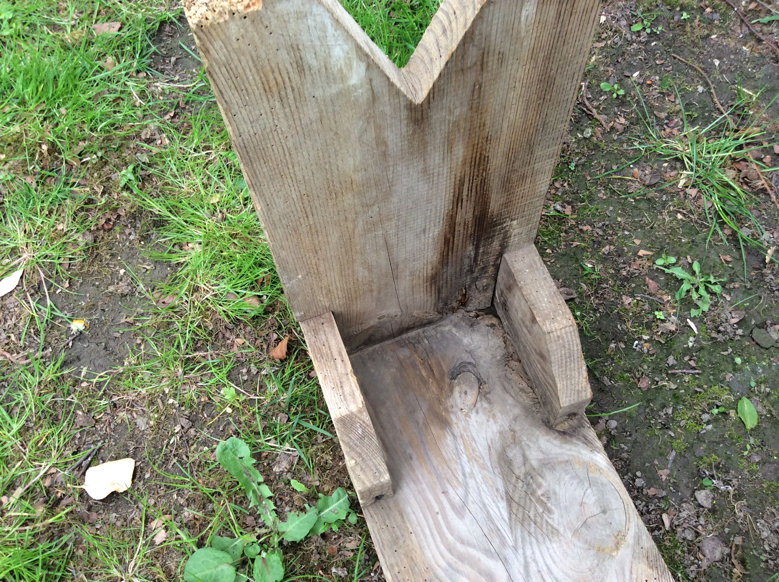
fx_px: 719
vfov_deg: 44.1
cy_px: 291
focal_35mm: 32
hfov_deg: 56.9
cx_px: 390
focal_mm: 3.3
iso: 32
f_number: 2.4
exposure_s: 1/147
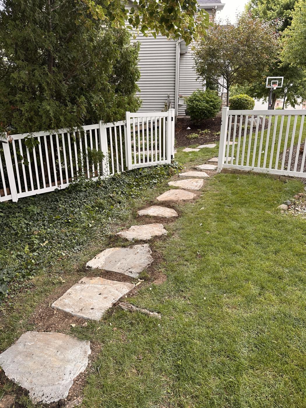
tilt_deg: -16.7
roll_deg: -0.1
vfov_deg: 71.6
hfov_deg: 56.8
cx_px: 153
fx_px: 283
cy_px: 204
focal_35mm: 24
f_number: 1.78
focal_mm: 6.86
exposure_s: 1/121
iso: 80
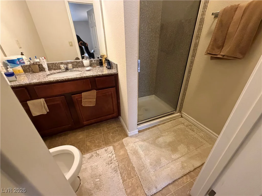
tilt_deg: -29.0
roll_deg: +2.2
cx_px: 131
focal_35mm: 14
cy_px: 98
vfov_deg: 85.7
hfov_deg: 102.1
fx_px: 106
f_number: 2.2
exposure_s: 1/60
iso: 800
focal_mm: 2.22
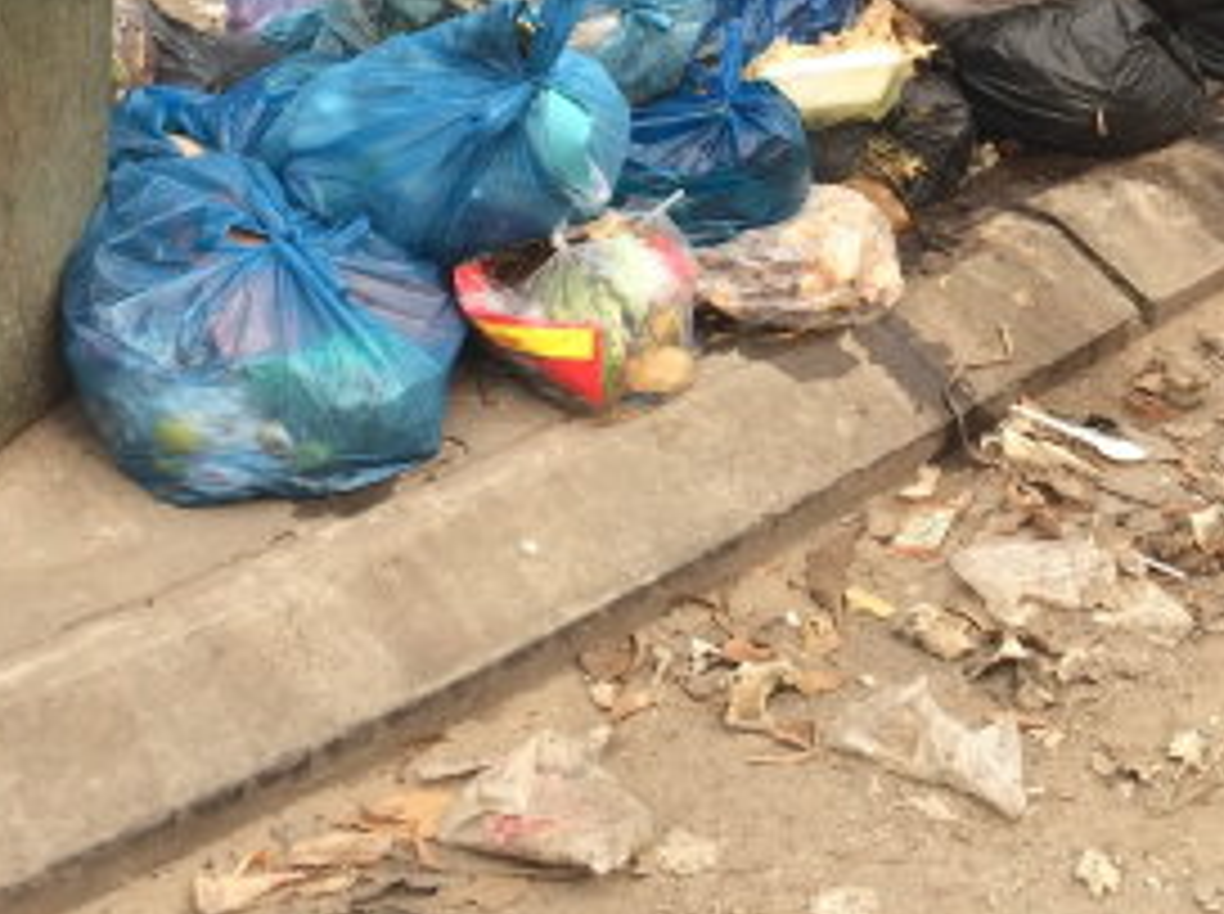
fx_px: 2506
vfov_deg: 19.4
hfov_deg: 27.4
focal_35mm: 71
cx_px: 713
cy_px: -189
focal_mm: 4.15
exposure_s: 1/789
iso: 32
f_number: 2.2
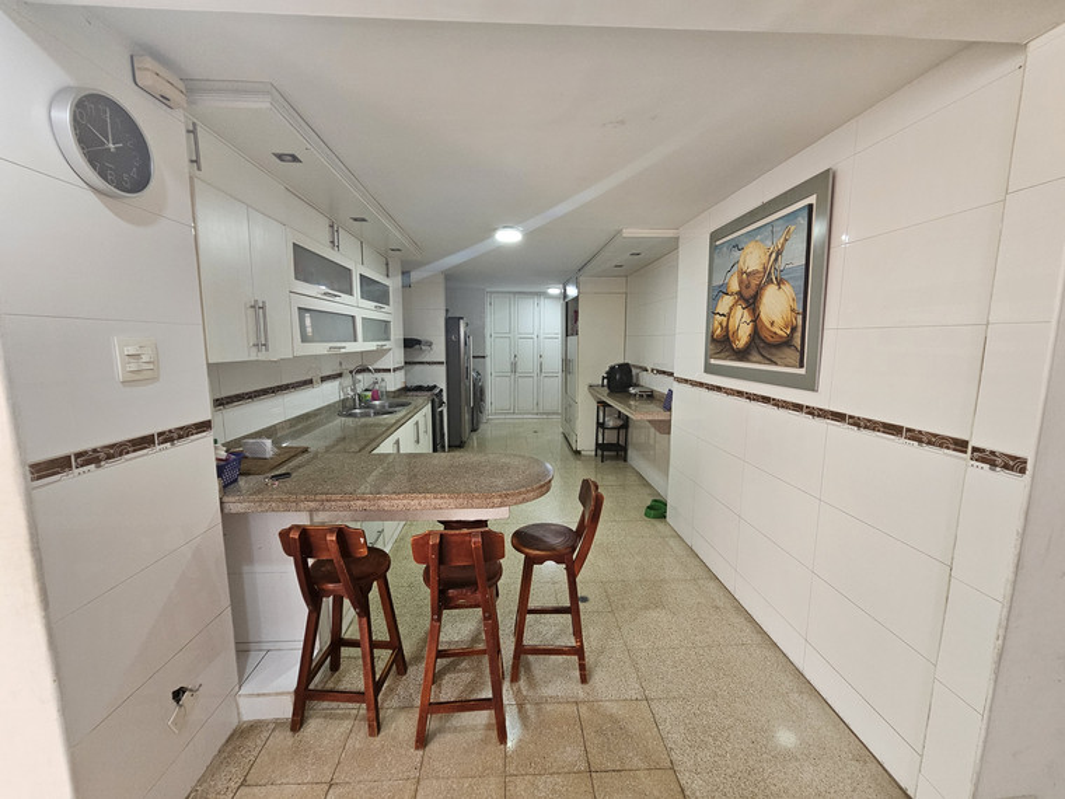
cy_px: 400
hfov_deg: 106.2
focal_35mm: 13
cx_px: 532
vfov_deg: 89.9
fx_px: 400
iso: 250
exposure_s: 1/60
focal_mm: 2.2
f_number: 2.2
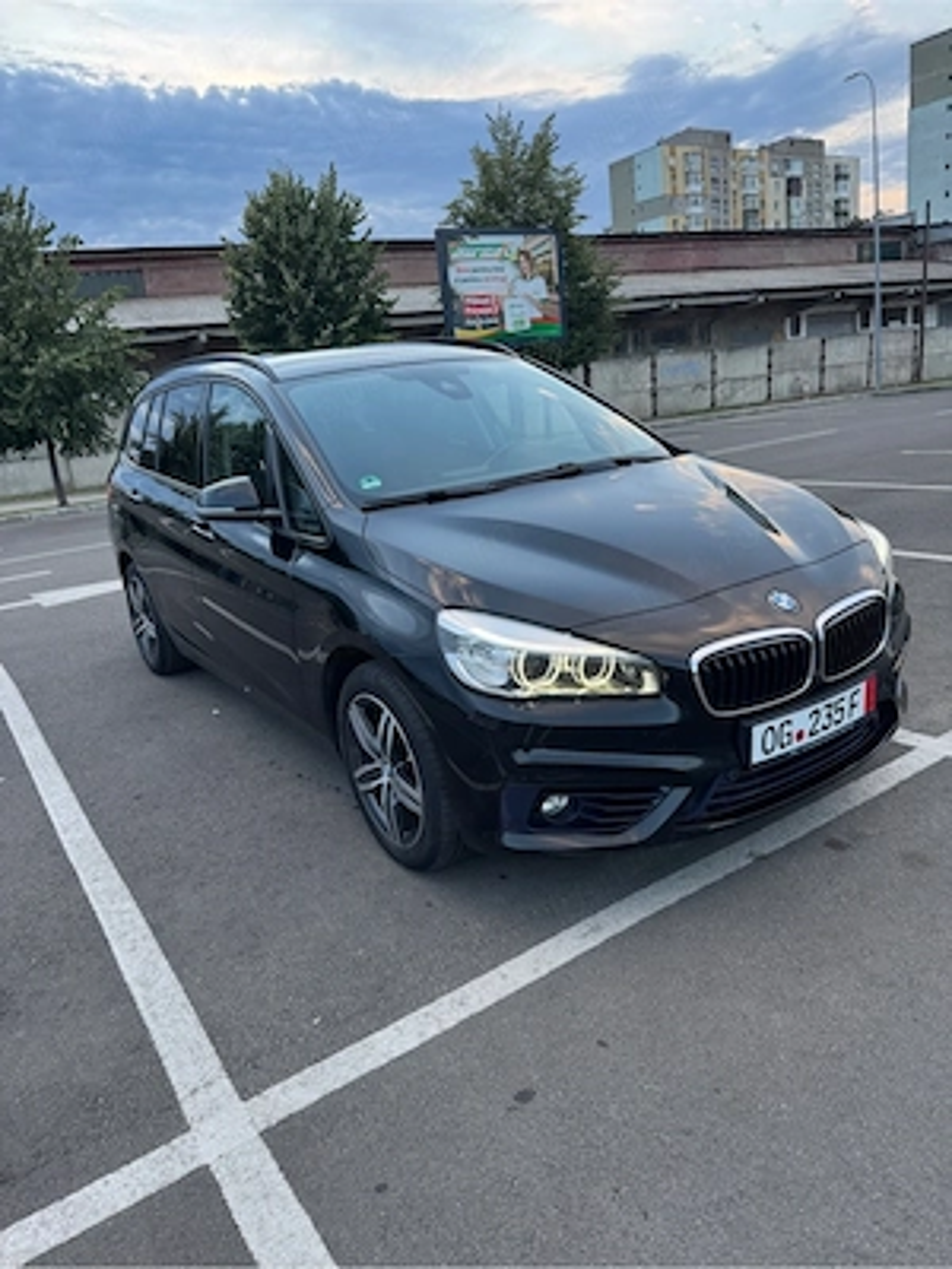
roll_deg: +7.7
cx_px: 476
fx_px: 880
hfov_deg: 56.8
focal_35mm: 24
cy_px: 634
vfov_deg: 71.6
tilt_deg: -13.2
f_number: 1.78
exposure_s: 1/100
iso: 125
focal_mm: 6.76
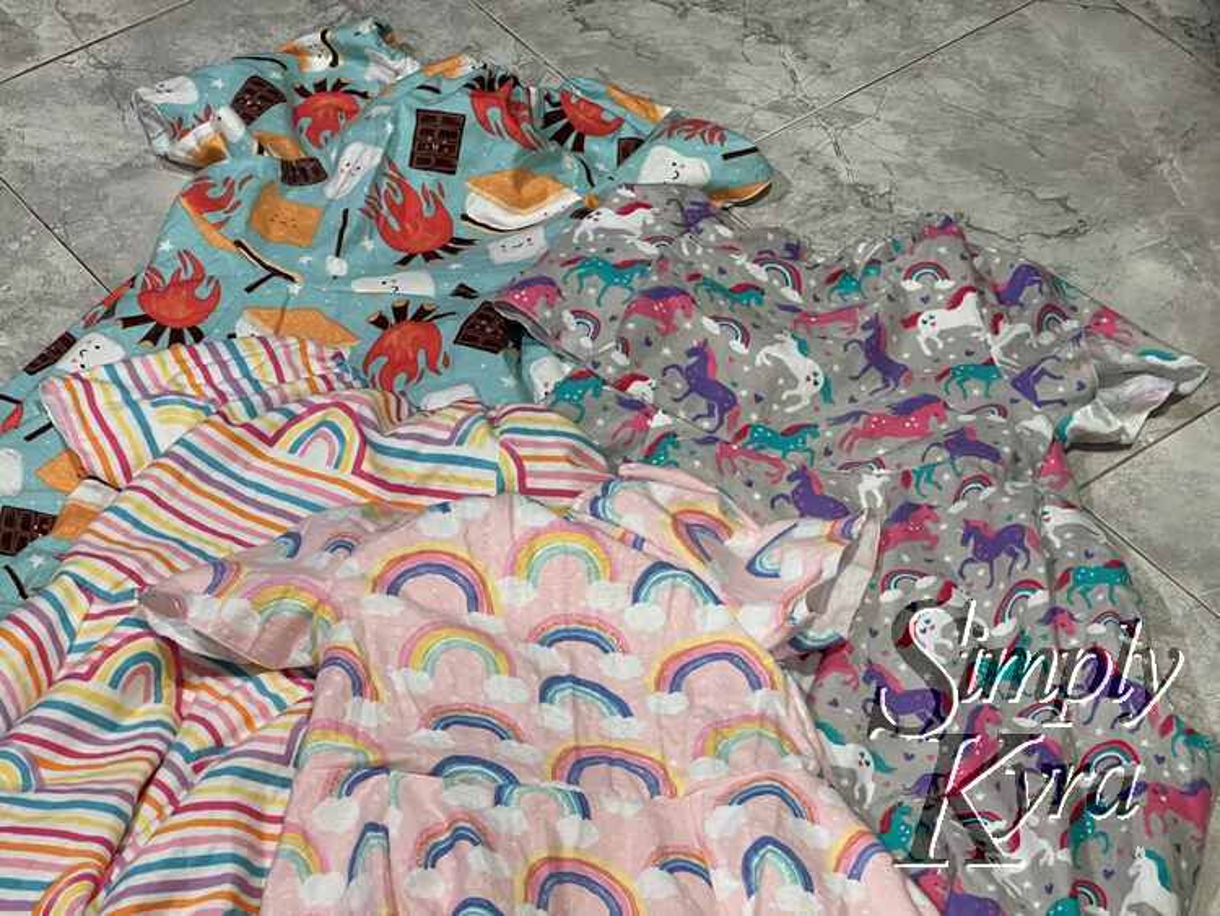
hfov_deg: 25.3
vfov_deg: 19.1
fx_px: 2715
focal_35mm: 77
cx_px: 610
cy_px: 458
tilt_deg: -45.9
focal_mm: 9
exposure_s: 1/60
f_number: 2.8
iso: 640
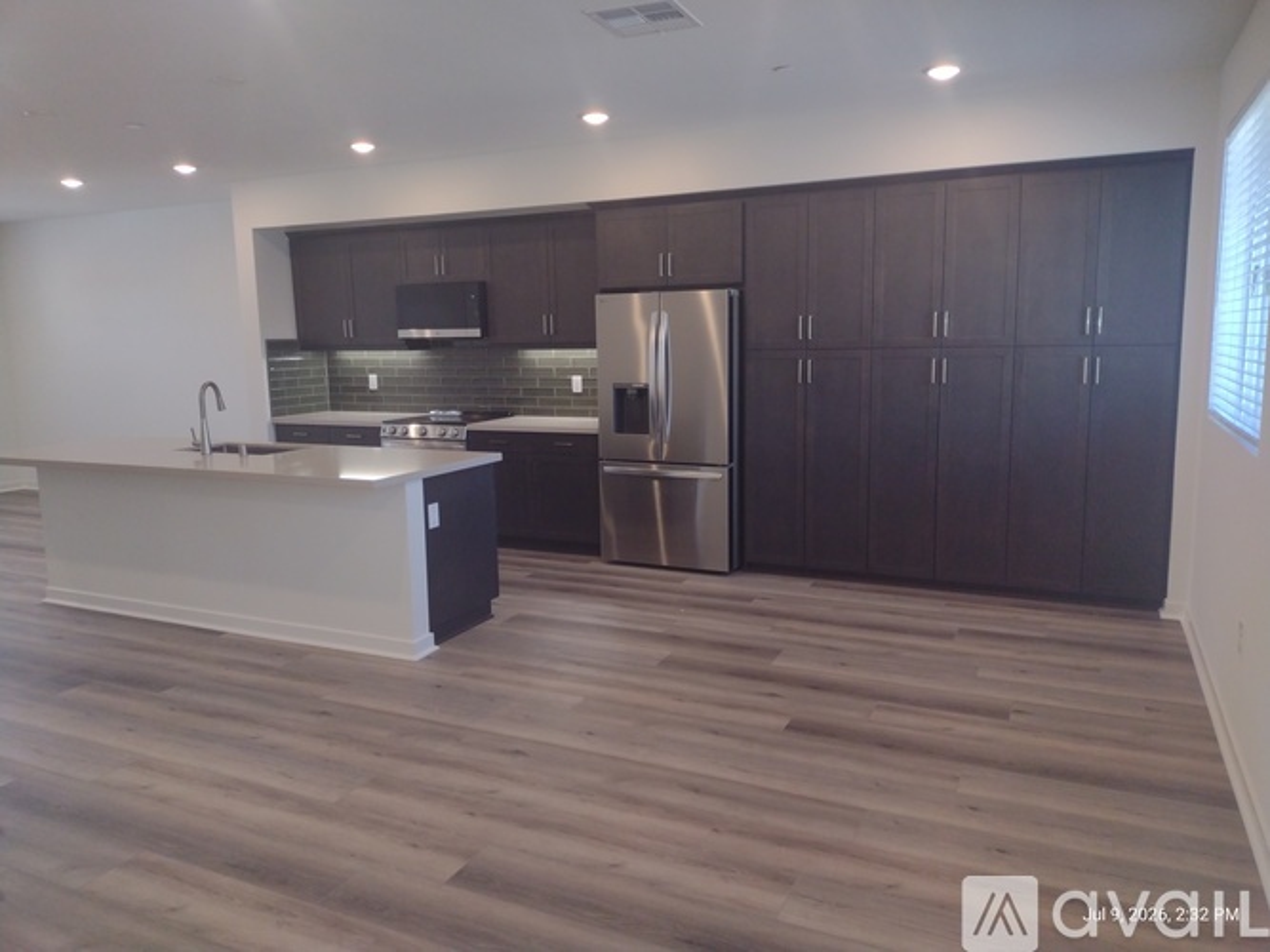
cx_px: 635
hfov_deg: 65.3
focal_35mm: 27
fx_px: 990
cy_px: 476
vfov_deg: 51.3
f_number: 1.7
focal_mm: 4.71
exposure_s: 1/120
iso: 169
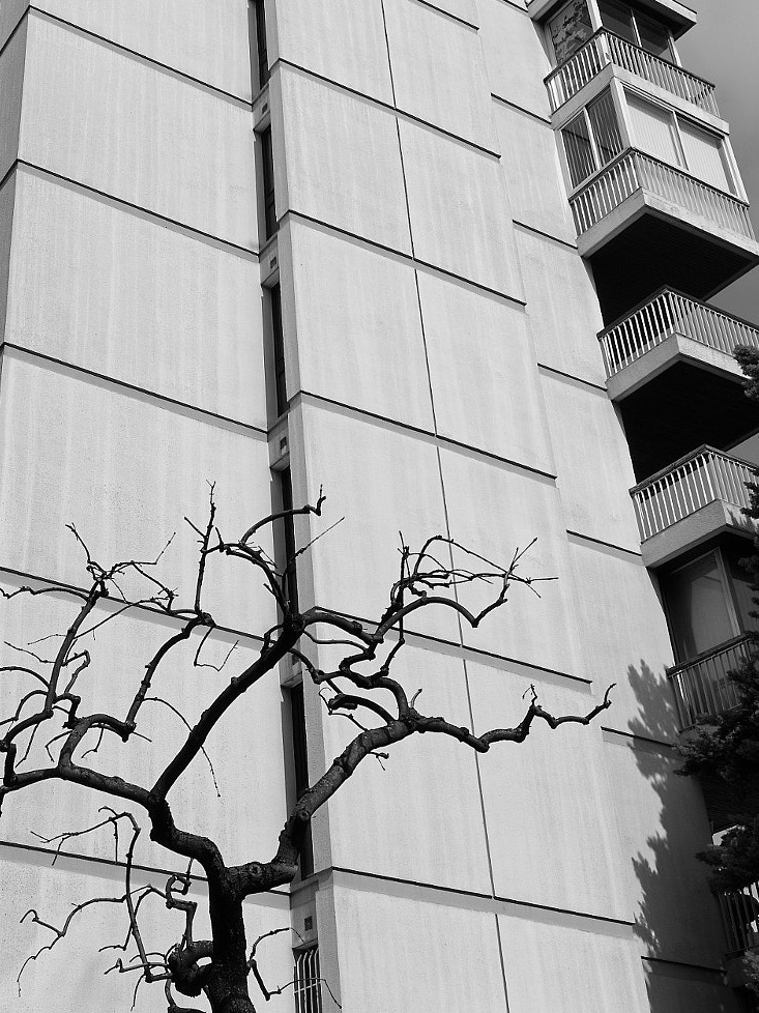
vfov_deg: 35.5
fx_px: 1579
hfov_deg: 26.5
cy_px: 423
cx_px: 145
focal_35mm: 54
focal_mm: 16
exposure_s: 1/1000
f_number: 6.3
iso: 200
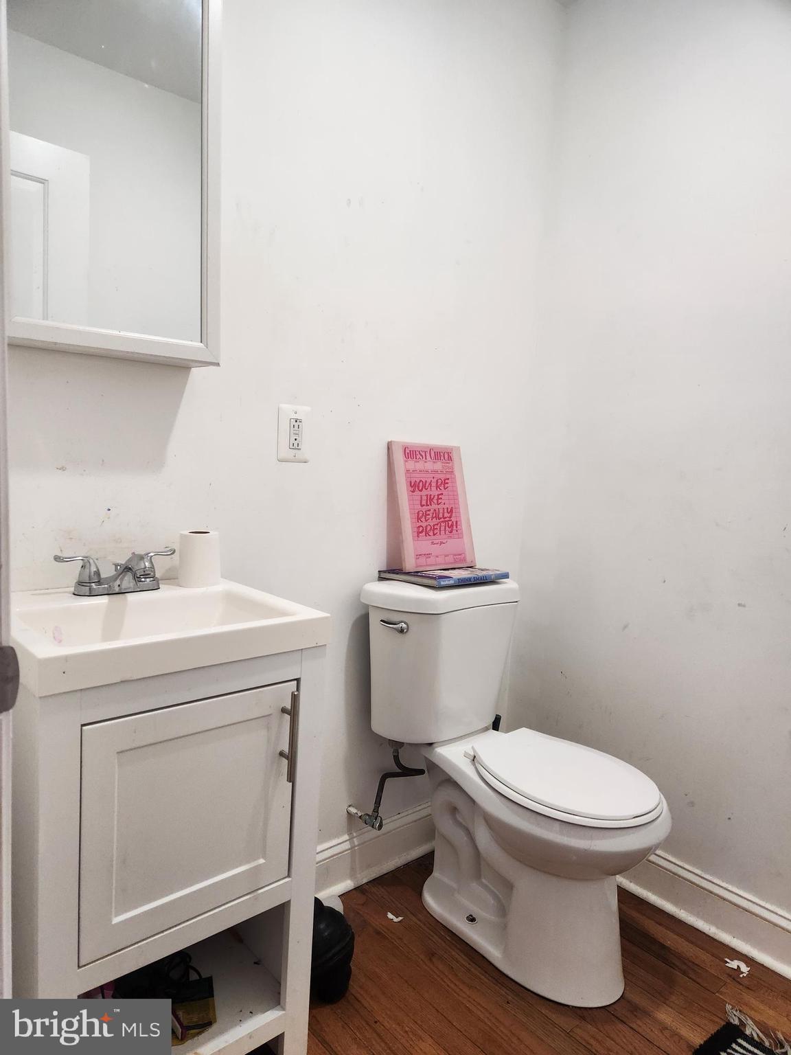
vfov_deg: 73.9
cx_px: 396
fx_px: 701
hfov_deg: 58.9
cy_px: 528
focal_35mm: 23
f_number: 1.8
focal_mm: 5.4
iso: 200
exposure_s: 1/120
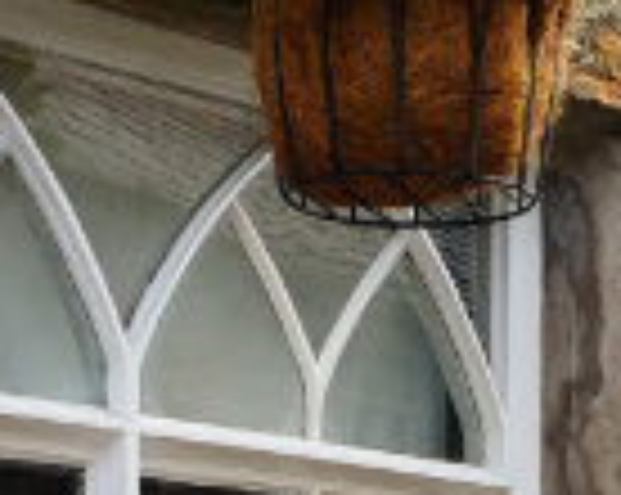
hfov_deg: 14.5
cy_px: 727
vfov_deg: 11.3
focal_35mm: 131
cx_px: 634
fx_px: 2404
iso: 100
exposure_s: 1/80
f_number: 6.3
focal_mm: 16
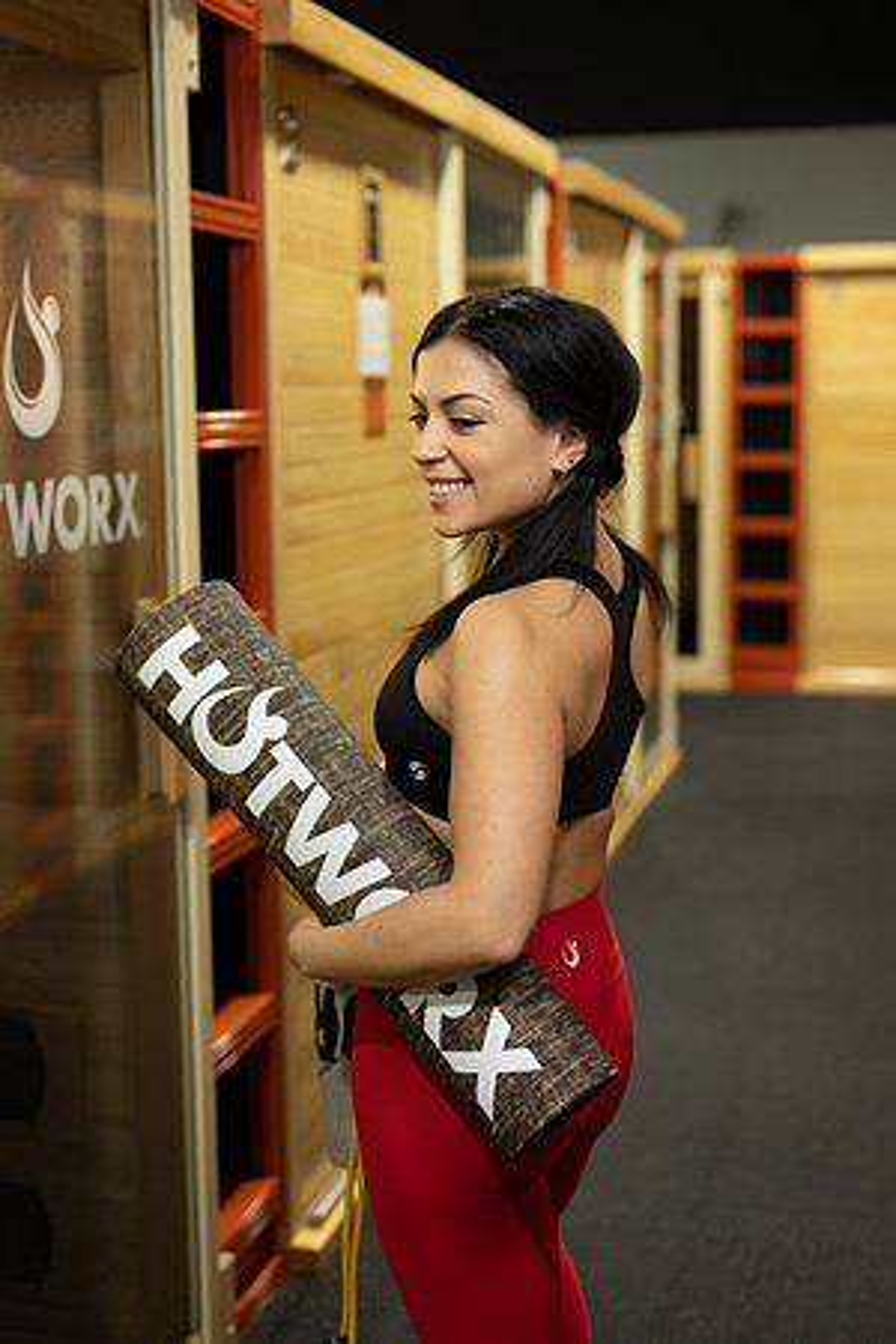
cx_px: 448
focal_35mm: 50
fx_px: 1867
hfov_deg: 27.0
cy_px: 672
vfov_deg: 39.6
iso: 200
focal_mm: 50
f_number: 2.5
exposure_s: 1/125
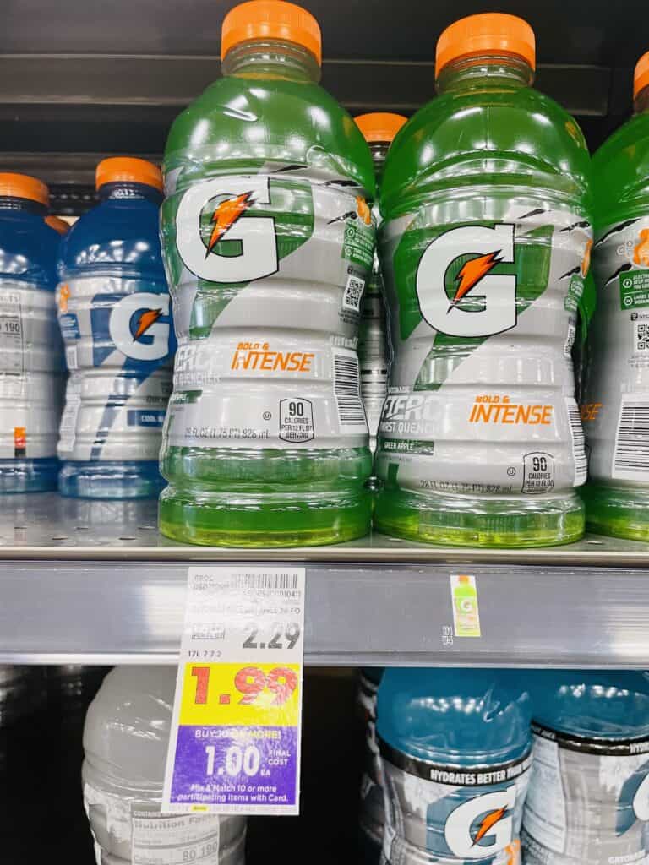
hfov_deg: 53.1
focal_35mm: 26
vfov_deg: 67.3
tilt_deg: -2.2
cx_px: 324
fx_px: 650
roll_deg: -1.8
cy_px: 432
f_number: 1.6
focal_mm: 4.2
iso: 80
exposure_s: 1/60
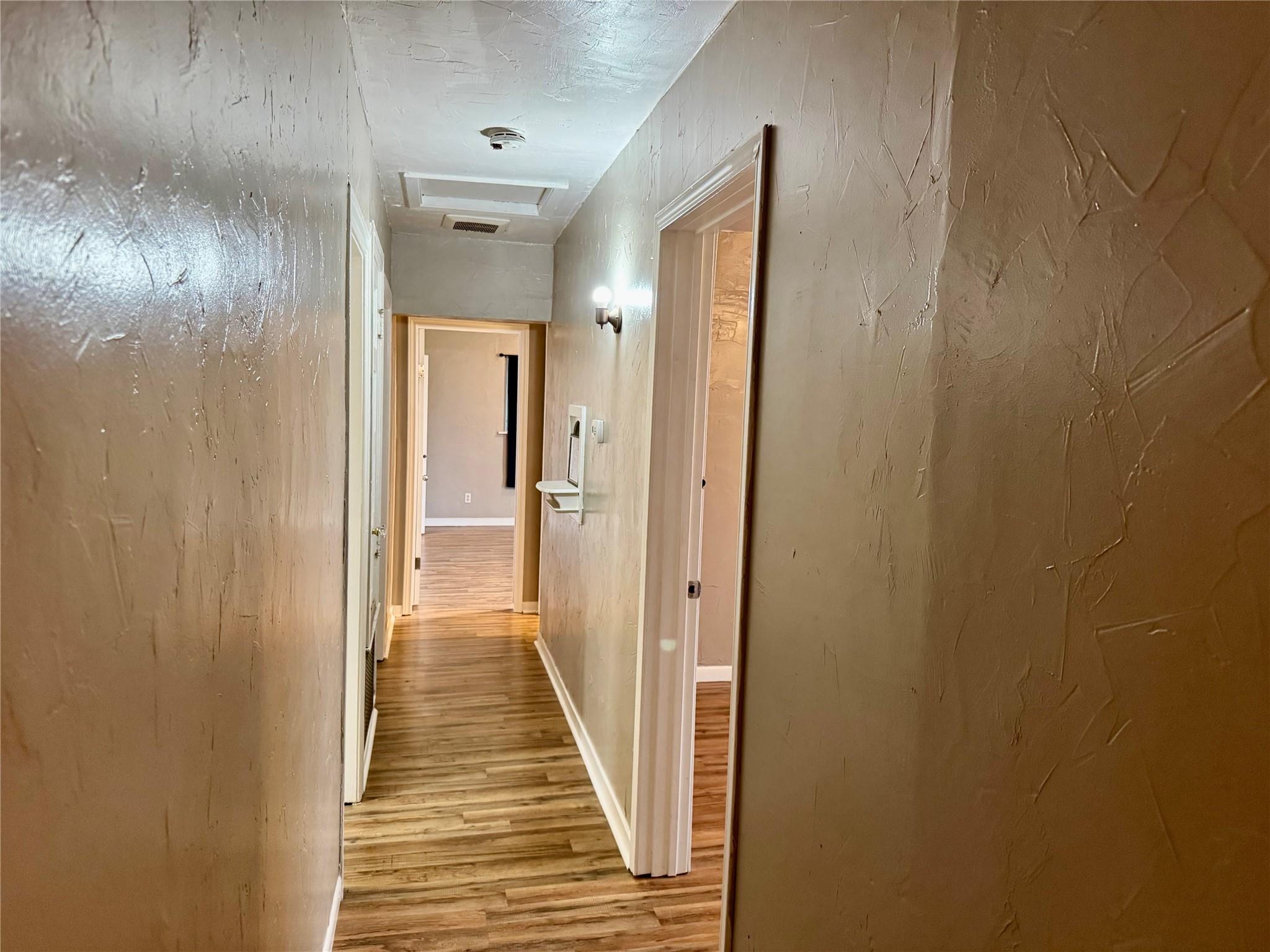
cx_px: 635
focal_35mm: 24
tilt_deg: -4.4
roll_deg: -1.5
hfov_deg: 71.6
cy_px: 476
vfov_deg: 56.8
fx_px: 881
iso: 500
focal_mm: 6.76
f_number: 1.78
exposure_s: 1/60
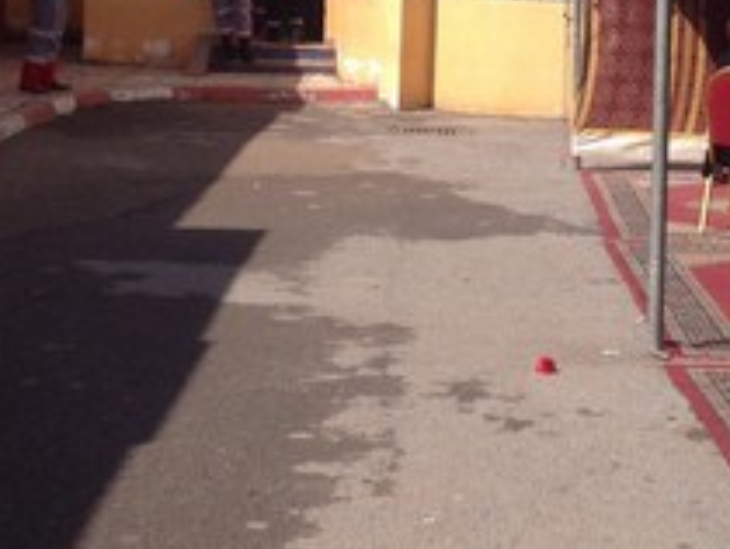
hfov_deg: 19.5
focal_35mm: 100
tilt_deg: -7.8
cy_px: 118
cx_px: 539
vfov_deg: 14.7
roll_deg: -1.5
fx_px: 2111
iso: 50
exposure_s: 1/1727
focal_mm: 4.28
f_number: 2.4
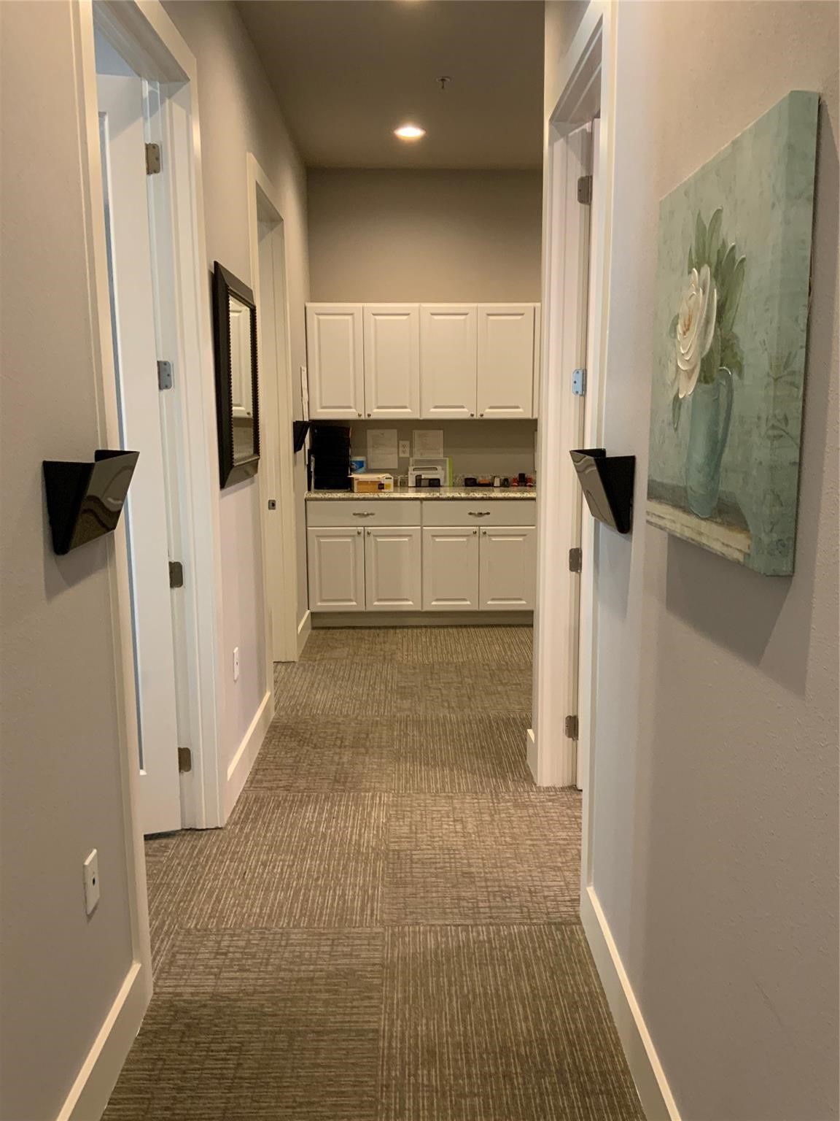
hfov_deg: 48.2
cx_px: 420
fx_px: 938
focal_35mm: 29
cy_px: 560
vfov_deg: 61.7
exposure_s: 1/60
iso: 200
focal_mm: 3
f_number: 1.8
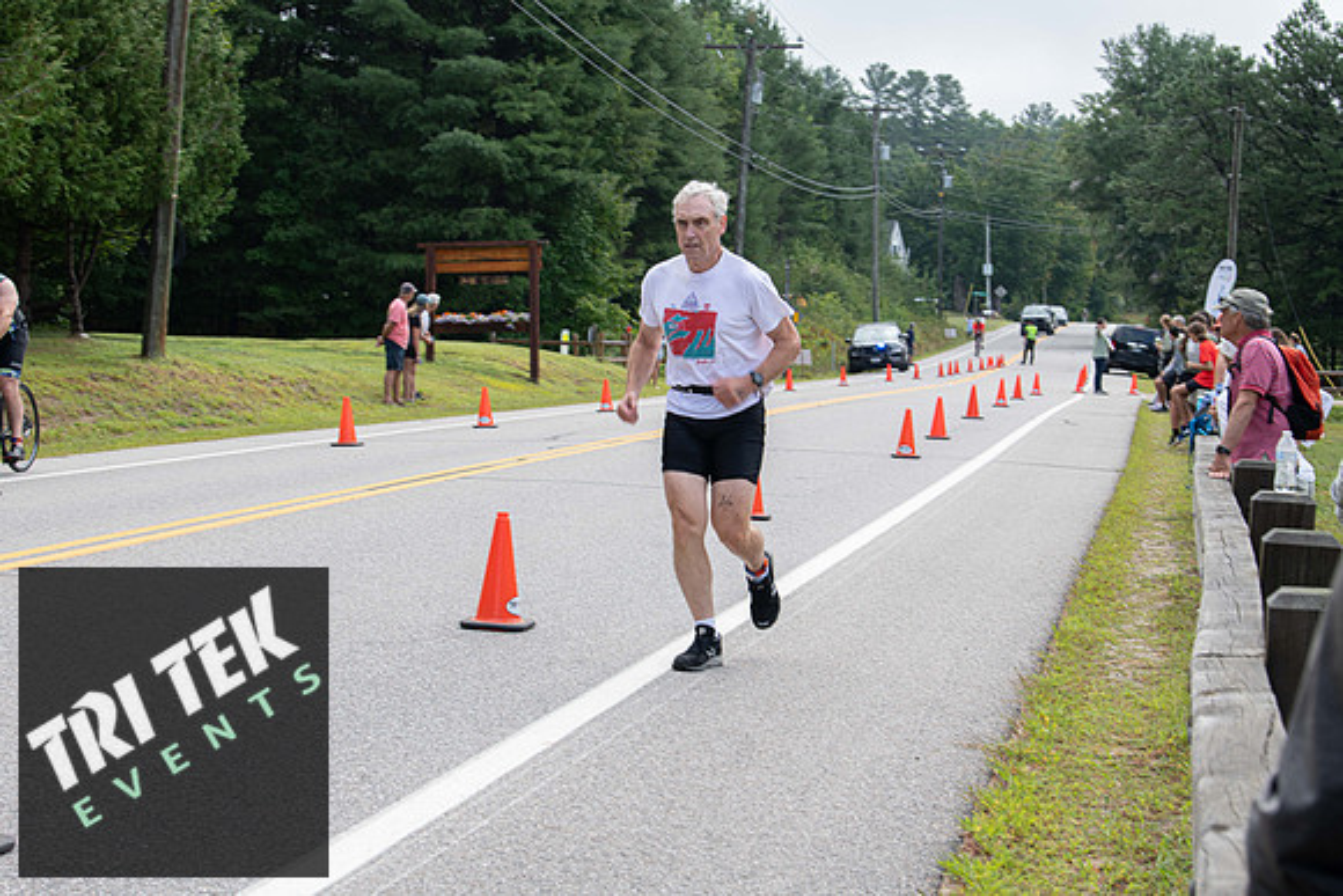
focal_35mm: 70
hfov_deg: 28.8
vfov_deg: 19.5
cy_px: 448
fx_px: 2612
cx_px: 672
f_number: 8
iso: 200
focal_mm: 70
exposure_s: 1/100
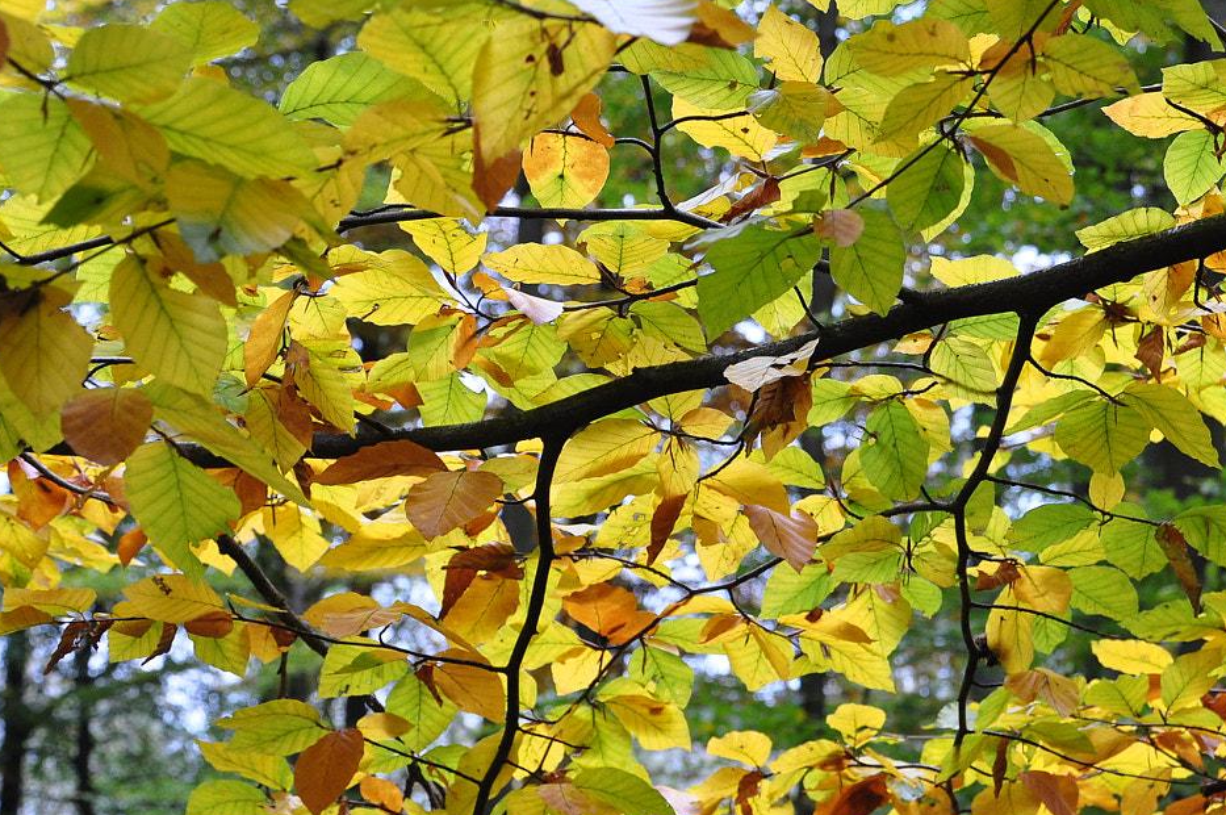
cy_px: 457
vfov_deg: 18.9
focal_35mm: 72
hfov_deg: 27.8
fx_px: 2449
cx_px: 887
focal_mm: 28
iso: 400
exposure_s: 1/15
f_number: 6.3
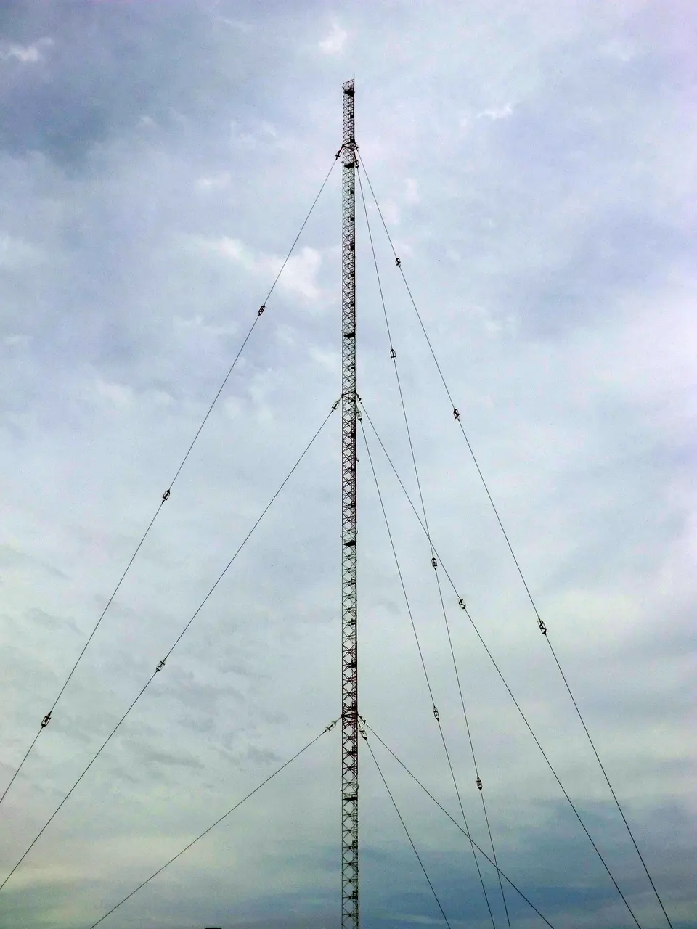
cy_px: 464
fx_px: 1074
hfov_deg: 36.0
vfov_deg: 46.8
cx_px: 348
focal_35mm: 40
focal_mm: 7.1
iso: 80
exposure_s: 1/400
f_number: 8.8
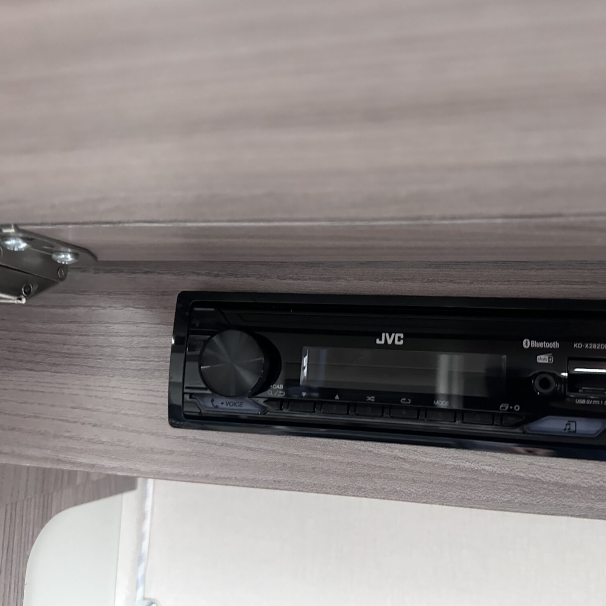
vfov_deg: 55.6
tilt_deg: +6.1
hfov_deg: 55.2
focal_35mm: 29
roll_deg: -3.1
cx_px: 367
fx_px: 574
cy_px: 308
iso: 1000
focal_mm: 6.86
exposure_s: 1/59
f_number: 1.78
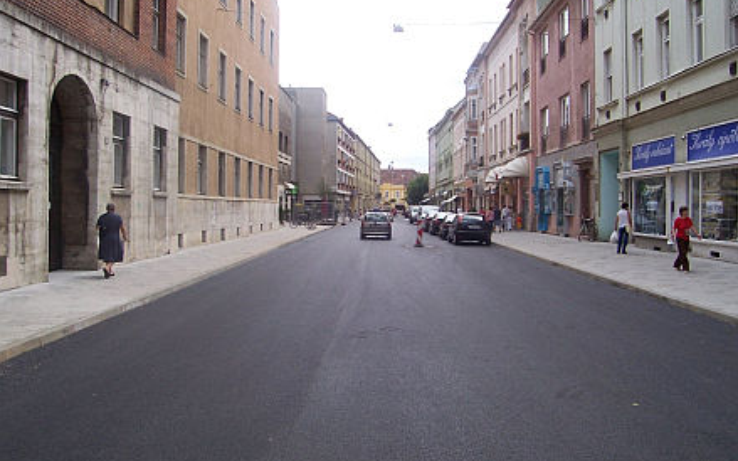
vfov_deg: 34.4
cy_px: 205
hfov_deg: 52.8
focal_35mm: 37
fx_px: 744
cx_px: 377
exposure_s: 1/250
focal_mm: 5.6
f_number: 5.6
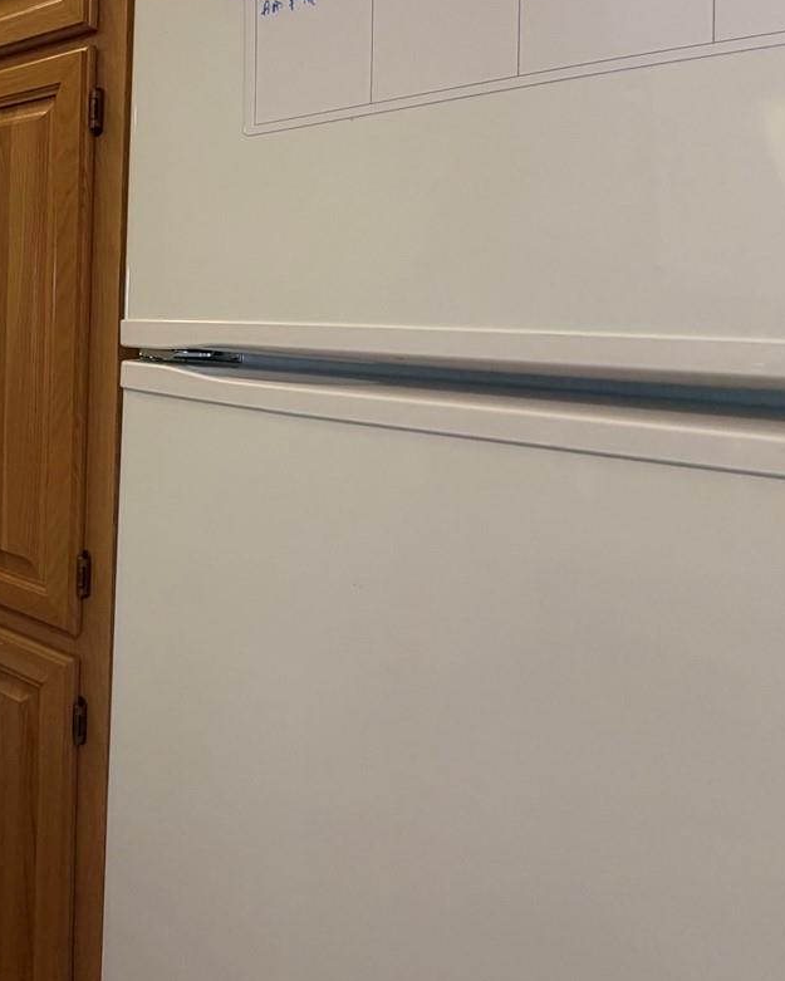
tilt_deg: -0.9
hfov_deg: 43.6
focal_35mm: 28
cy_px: 313
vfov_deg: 60.5
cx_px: -13
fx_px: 813
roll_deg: -1.5
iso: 320
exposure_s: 1/60
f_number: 2.2
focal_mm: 2.22
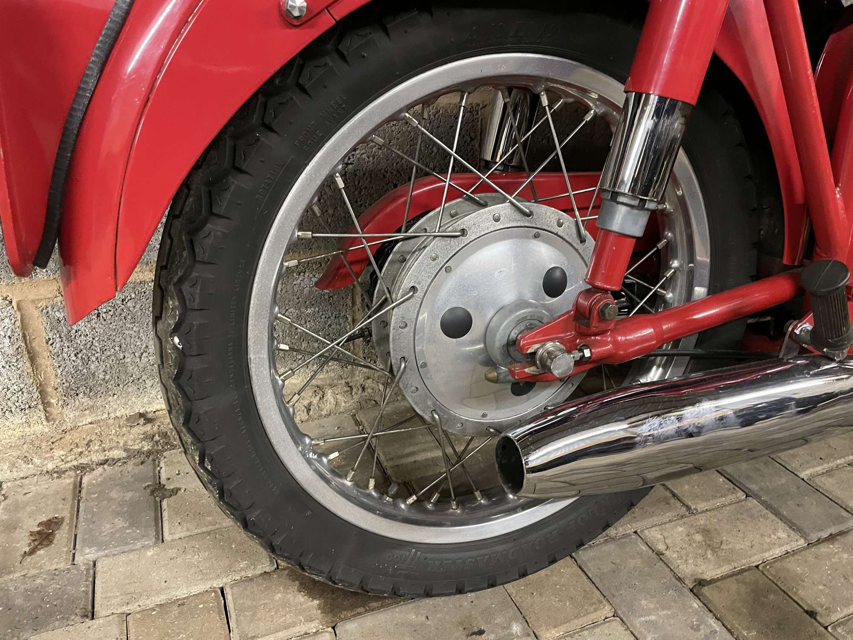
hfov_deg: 67.3
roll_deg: -1.2
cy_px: 320
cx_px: 426
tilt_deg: -24.3
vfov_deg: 53.1
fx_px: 641
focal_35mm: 26
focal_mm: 4.2
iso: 500
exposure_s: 1/25
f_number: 1.6
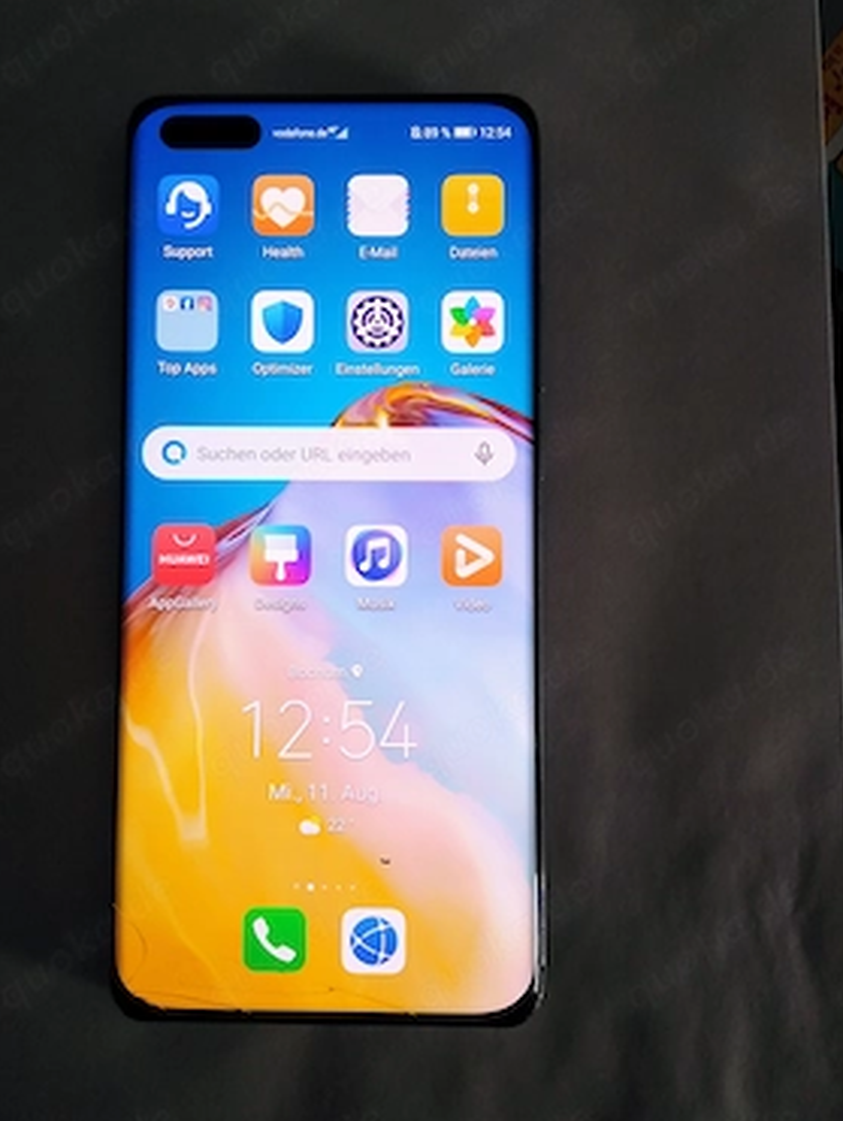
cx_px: 405
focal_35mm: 28
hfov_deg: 49.8
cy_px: 526
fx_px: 908
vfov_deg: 63.3
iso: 184
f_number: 1.8
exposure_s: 1/120
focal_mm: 3.59
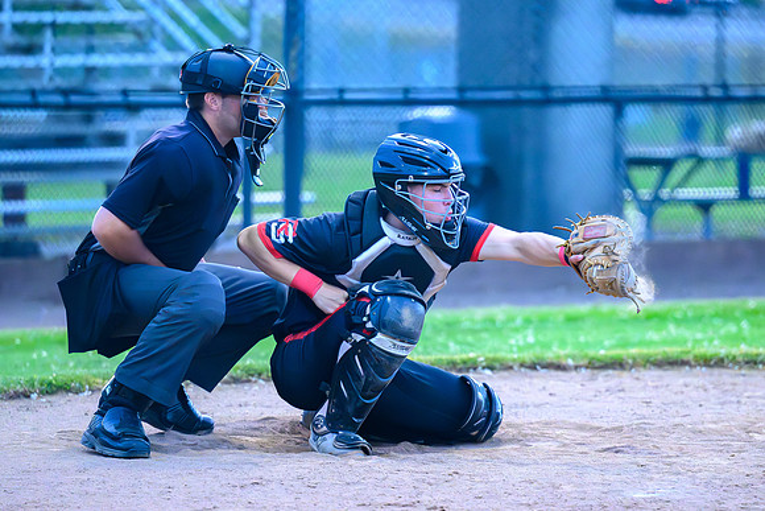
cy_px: 252
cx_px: 408
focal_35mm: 253
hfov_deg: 8.1
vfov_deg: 5.4
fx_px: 5374
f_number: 2.8
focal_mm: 170
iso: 9000
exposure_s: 1/2500
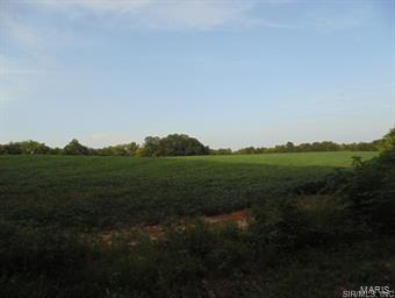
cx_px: 198
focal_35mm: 22
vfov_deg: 61.2
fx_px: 251
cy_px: 149
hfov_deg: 76.3
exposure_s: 1/500
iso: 80
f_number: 3.1
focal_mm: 4
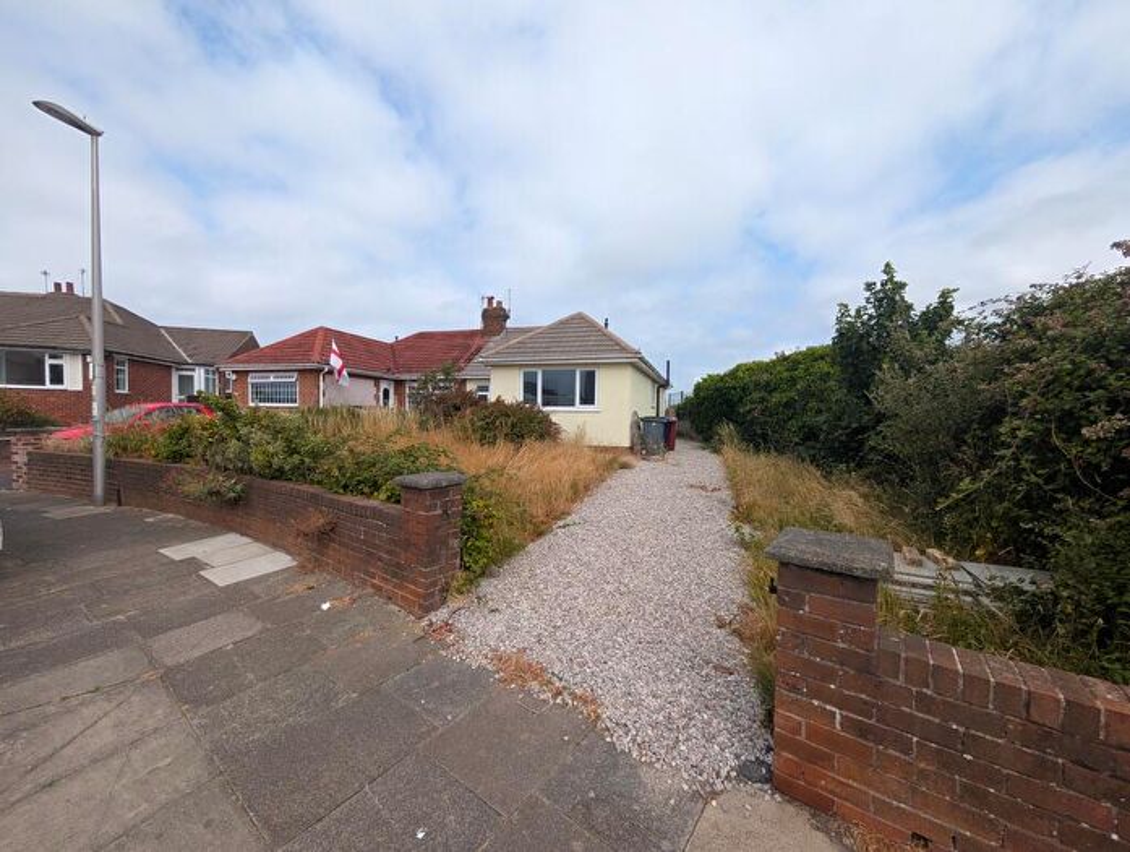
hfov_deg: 110.4
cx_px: 565
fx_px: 392
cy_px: 426
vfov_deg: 94.7
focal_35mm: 12
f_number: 1.7
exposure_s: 1/3077
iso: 56
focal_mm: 2.02
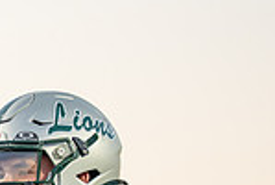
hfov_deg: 3.2
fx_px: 4914
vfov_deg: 2.1
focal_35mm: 642
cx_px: -238
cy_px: 268
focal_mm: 147
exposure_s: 1/1250
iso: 1250
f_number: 2.8
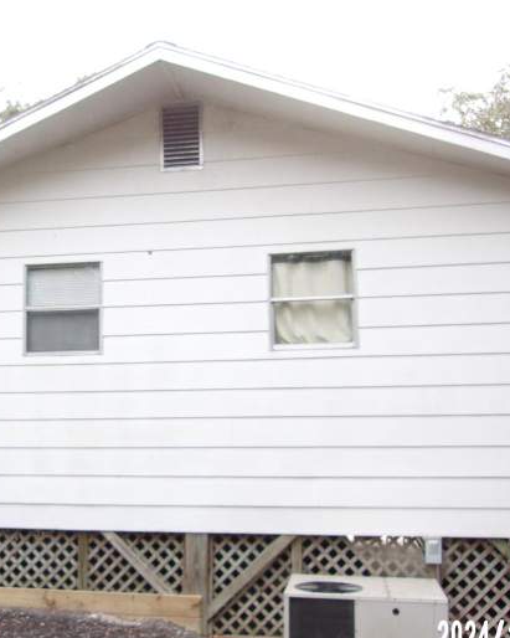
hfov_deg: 36.4
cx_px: 223
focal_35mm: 41
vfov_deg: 44.8
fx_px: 774
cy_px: 345
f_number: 3
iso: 80
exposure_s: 1/70
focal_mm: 4.9
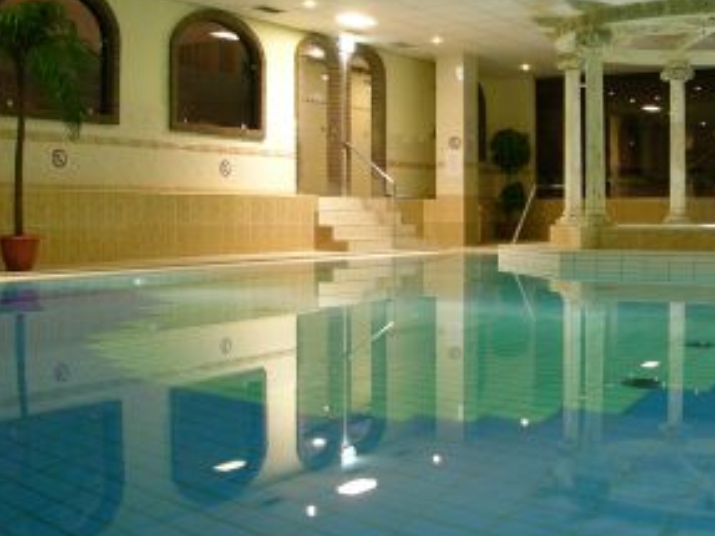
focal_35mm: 61
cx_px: 404
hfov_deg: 31.7
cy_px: 231
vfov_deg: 24.0
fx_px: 1259
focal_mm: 8.9
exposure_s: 1/1.9
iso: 200
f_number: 2.8
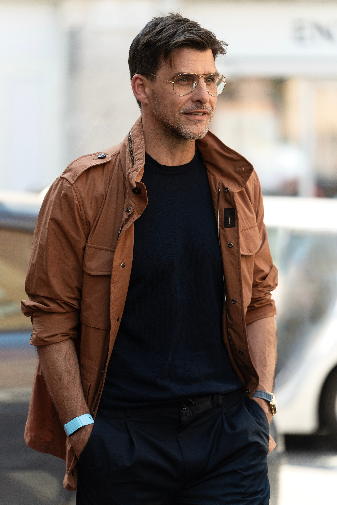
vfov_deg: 11.4
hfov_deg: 7.6
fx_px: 2527
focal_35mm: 180
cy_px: 252
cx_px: 168
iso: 640
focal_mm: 180
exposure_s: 1/2000
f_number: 2.8
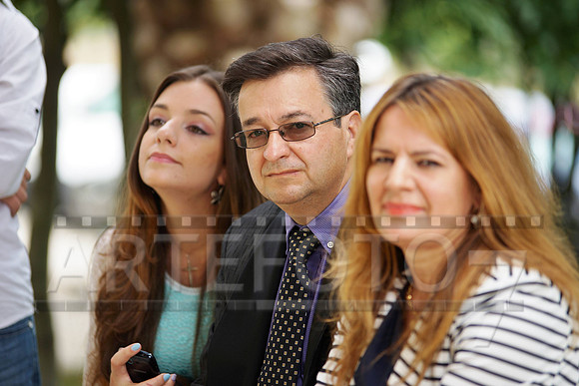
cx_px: 290
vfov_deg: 8.6
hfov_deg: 12.8
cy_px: 193
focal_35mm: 160
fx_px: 2574
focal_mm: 160
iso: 100
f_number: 2.8
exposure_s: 1/200
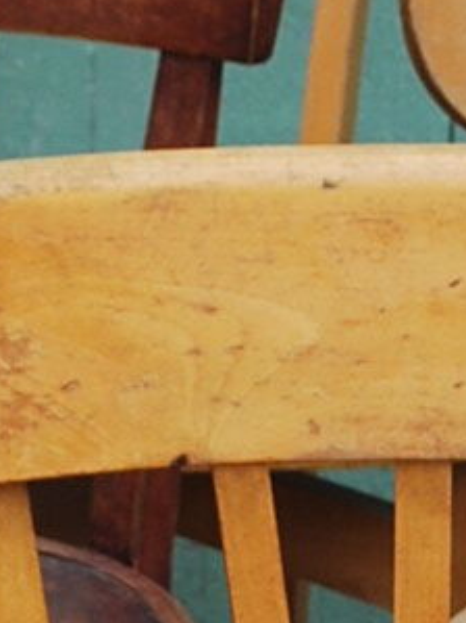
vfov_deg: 6.2
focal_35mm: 318
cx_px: 160
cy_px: 556
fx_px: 5712
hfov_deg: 4.7
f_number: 5.6
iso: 200
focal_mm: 34
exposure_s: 1/125
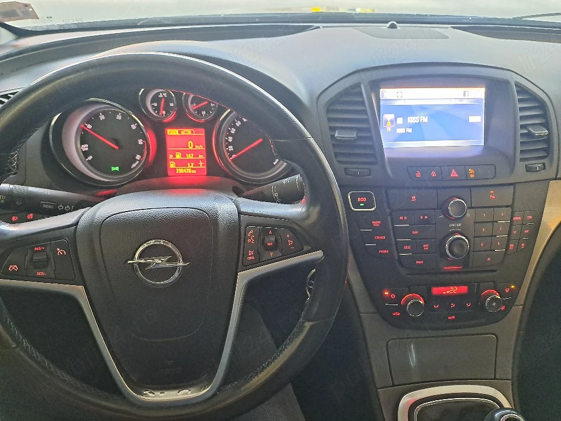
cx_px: 280
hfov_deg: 69.4
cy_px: 210
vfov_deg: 54.9
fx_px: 405
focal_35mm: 25
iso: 500
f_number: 1.8
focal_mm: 4.65
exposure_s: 1/20
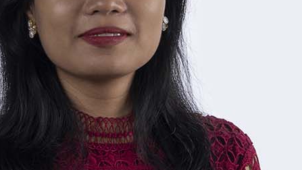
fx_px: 2836
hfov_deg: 6.1
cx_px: 95
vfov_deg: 3.4
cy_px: 315
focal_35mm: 354
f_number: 9
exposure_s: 1/250
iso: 100
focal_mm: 105
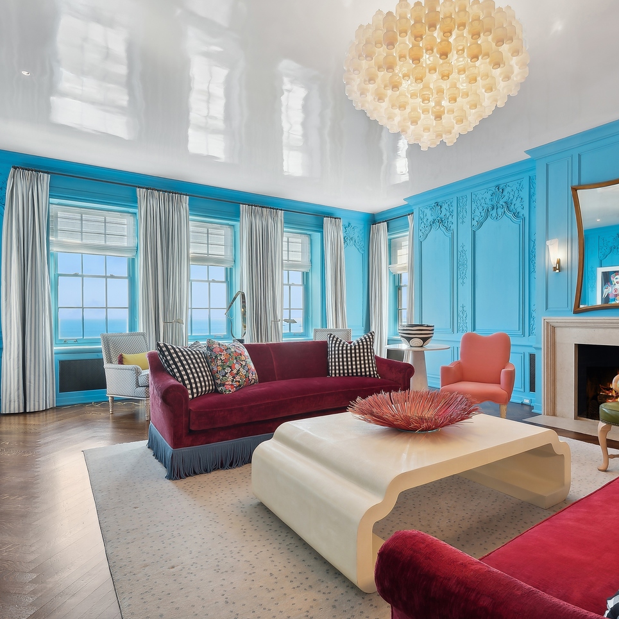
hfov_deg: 74.5
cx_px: 351
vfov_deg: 74.7
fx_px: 405
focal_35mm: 20
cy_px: 282
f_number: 10
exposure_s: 1/8
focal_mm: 14
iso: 100
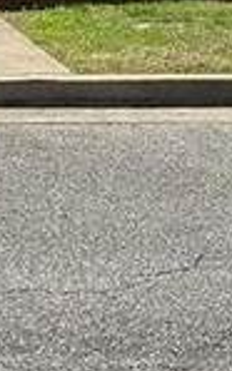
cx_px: -195
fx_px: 1195
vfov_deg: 16.5
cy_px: -147
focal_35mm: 118
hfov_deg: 10.4
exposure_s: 1/1864
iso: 40
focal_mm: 2.2
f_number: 1.9
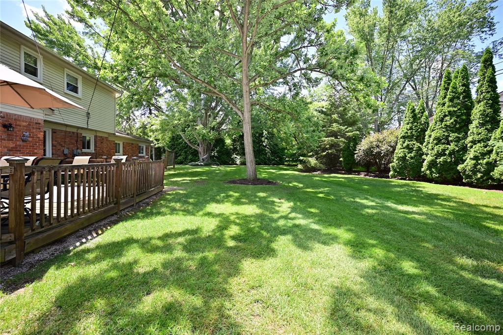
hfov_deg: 104.3
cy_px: 168
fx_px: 196
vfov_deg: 81.2
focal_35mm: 14
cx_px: 252
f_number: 5.6
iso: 160
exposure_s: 1/160
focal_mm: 14
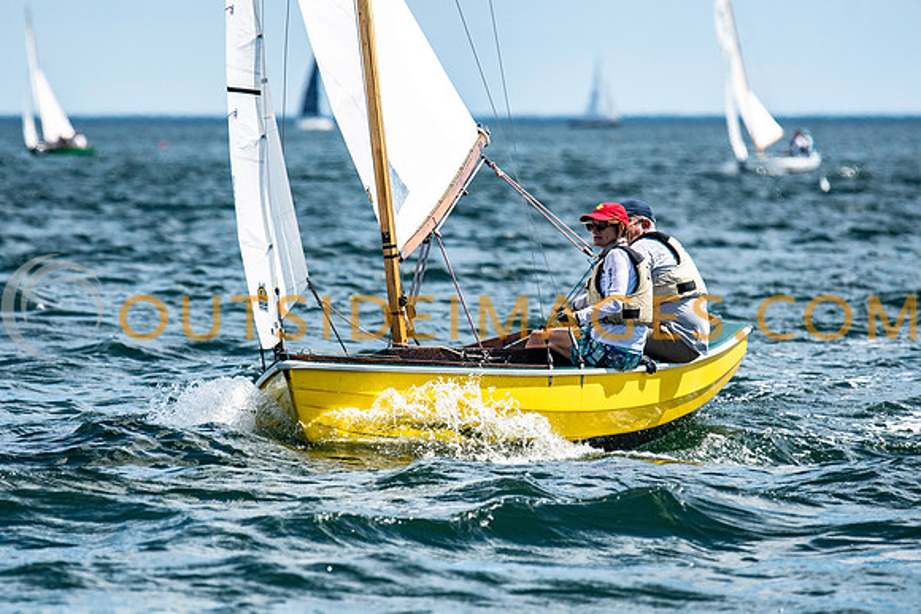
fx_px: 12407
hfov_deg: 4.3
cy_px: 307
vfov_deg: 2.8
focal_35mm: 485
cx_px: 460
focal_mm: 300
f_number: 5
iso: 500
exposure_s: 1/5000
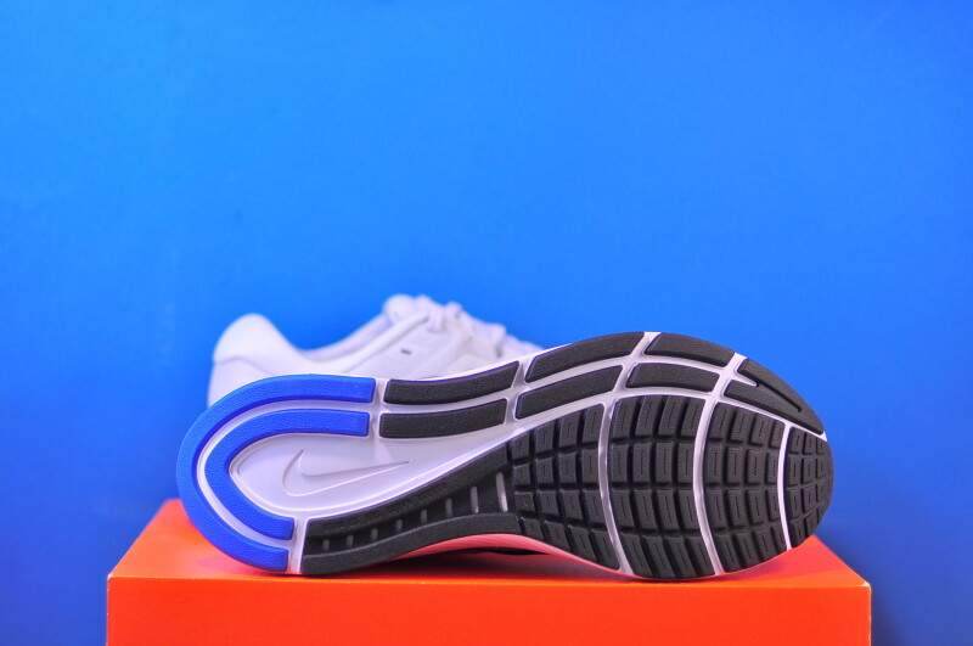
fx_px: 2024
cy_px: 323
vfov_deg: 18.1
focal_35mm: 75
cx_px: 486
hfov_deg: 27.0
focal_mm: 50
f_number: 2
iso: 250
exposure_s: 1/320
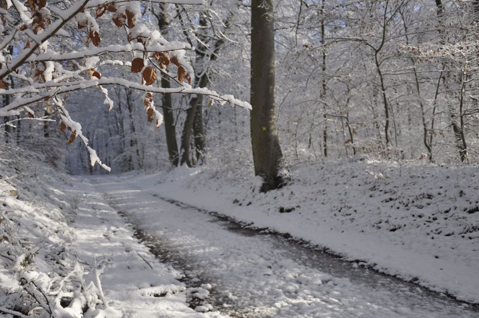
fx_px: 518
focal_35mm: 39
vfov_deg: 34.1
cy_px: 159
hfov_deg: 49.6
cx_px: 240
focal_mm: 26
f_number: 4
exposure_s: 1/1000
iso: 200
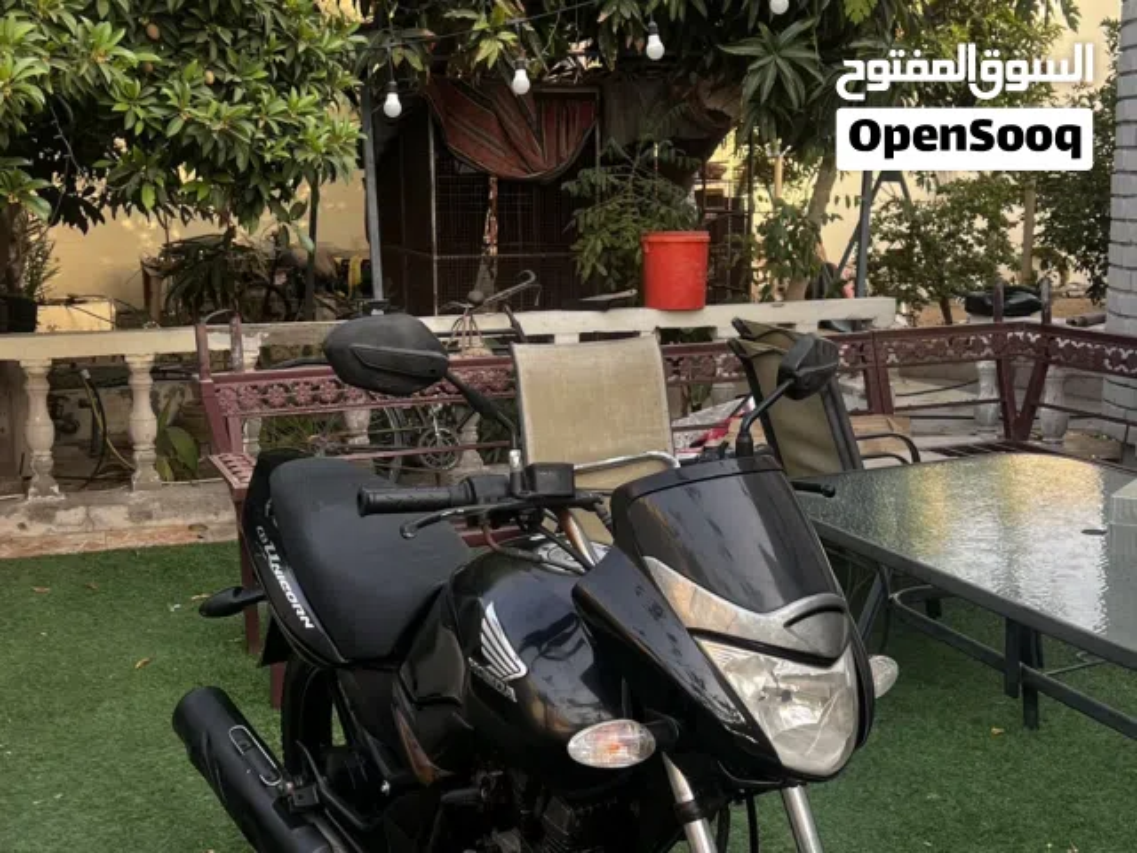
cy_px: 426
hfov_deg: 67.3
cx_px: 568
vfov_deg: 53.1
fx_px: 854
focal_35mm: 26
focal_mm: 5.7
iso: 40
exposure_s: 1/181
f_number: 1.5
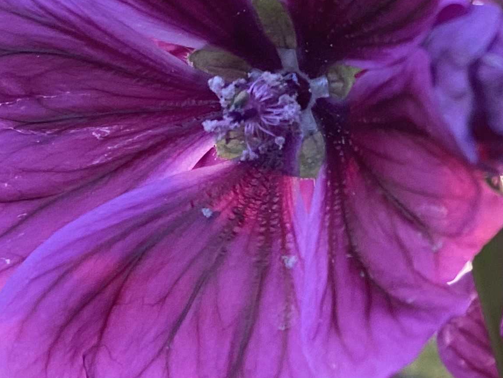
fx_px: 1279
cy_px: 337
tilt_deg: -0.5
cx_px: 618
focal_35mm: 88
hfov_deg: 20.7
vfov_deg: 16.6
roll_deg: -0.3
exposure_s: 1/75
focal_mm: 4.25
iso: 125
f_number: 1.8
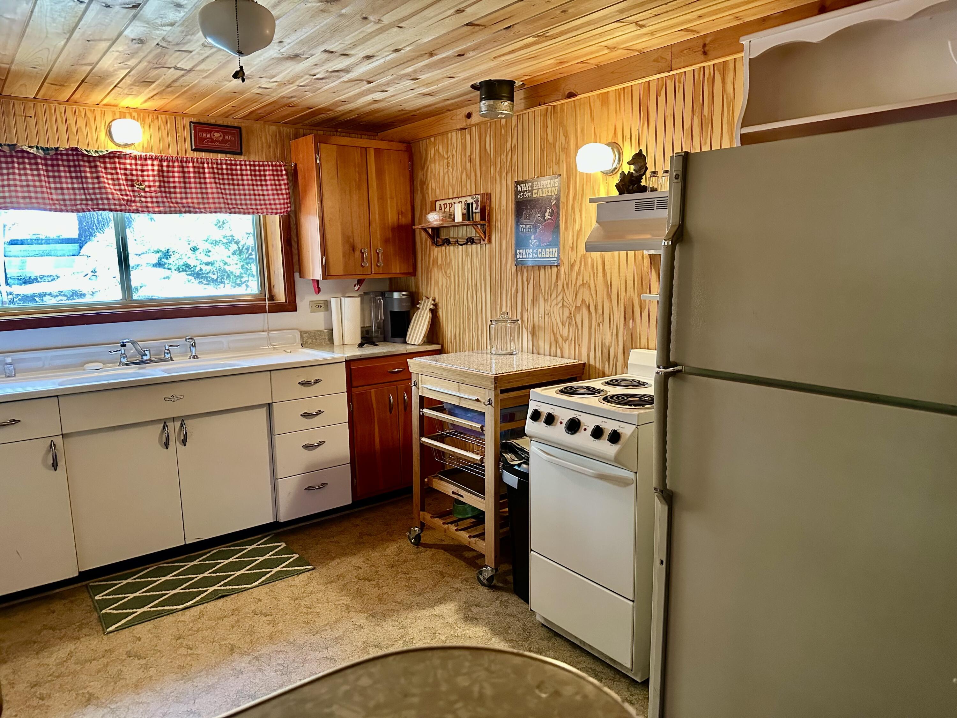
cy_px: 359
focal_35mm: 24
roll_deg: +1.1
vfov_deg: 56.8
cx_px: 478
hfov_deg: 71.6
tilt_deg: -10.0
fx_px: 664
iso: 500
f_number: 1.78
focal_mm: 6.86
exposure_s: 1/60
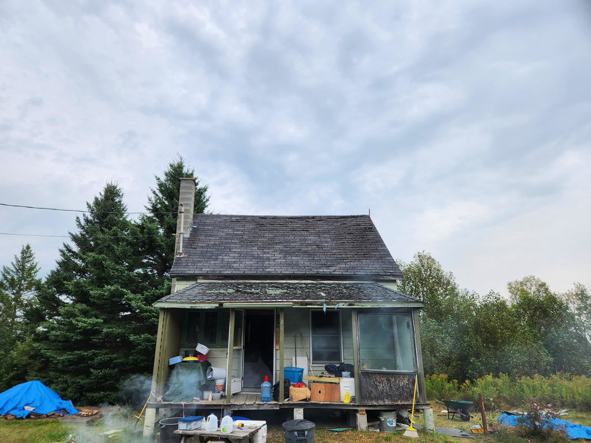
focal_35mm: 23
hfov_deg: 73.9
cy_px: 222
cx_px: 296
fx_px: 393
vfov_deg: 58.9
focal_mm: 5.4
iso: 20
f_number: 1.8
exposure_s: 1/1120
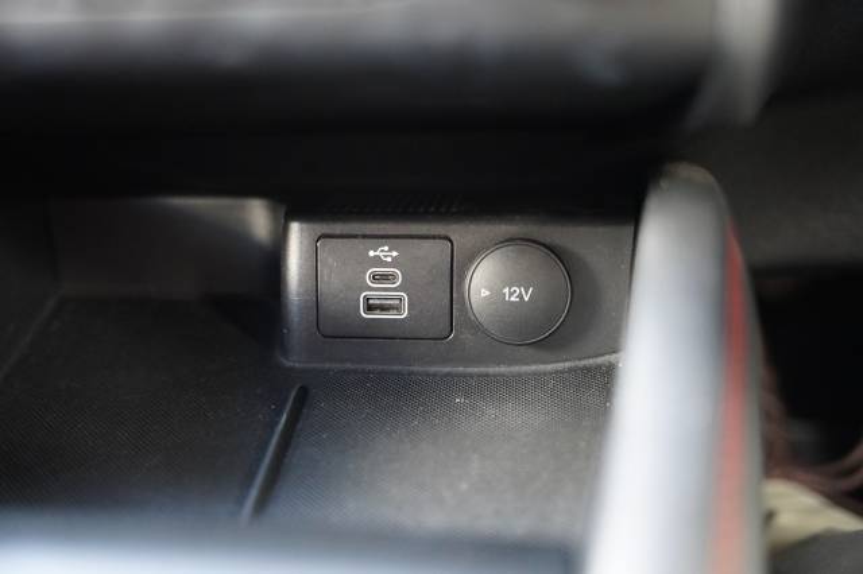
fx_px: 1025
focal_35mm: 43
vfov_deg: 31.3
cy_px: 287
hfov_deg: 45.6
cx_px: 432
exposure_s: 1/60
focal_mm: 42.8
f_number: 2.8
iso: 8000
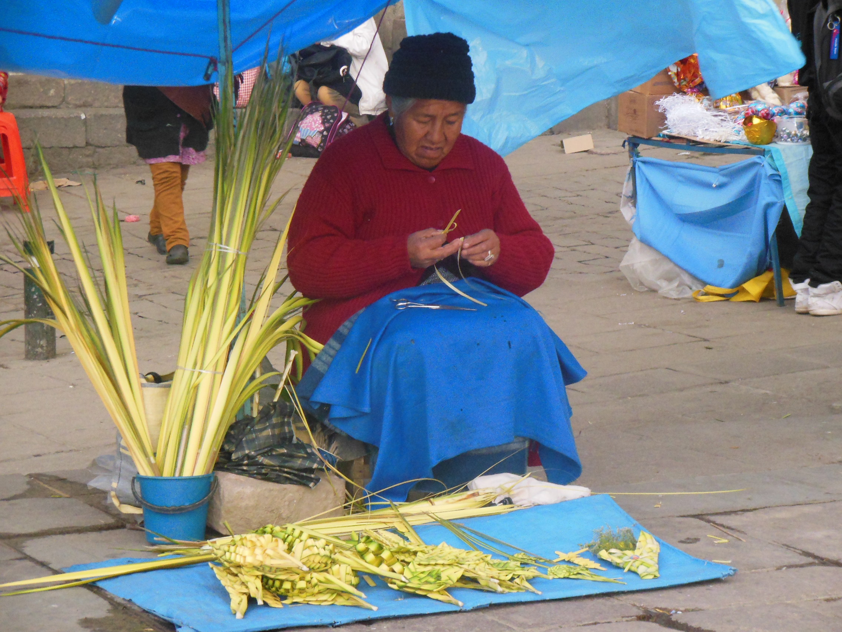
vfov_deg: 11.7
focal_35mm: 127
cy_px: 316
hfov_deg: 15.5
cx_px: 421
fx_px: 3089
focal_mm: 22.6
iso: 1000
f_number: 5
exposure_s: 1/60
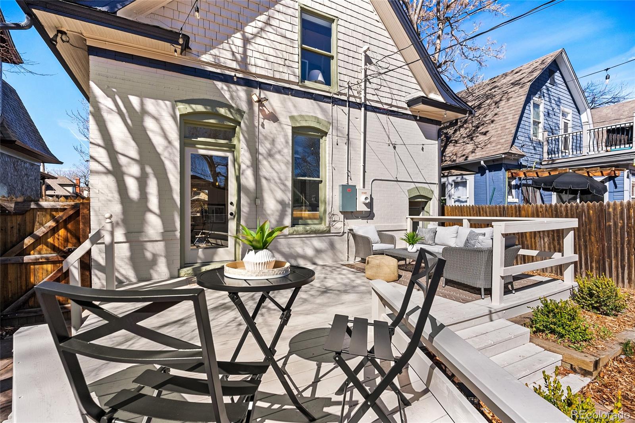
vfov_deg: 73.8
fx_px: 282
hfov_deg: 96.7
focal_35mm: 16
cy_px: 212
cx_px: 318
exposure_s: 1/500
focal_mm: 16
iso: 200
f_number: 8
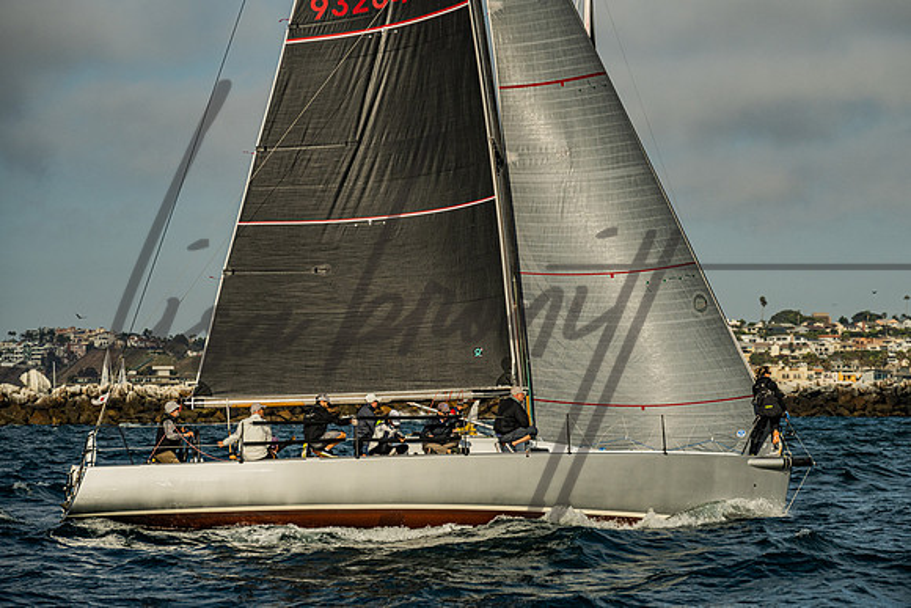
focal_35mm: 157
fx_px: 3983
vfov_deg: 8.7
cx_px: 475
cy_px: 298
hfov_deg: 13.0
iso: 250
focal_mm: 135
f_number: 6.3
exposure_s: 1/1600
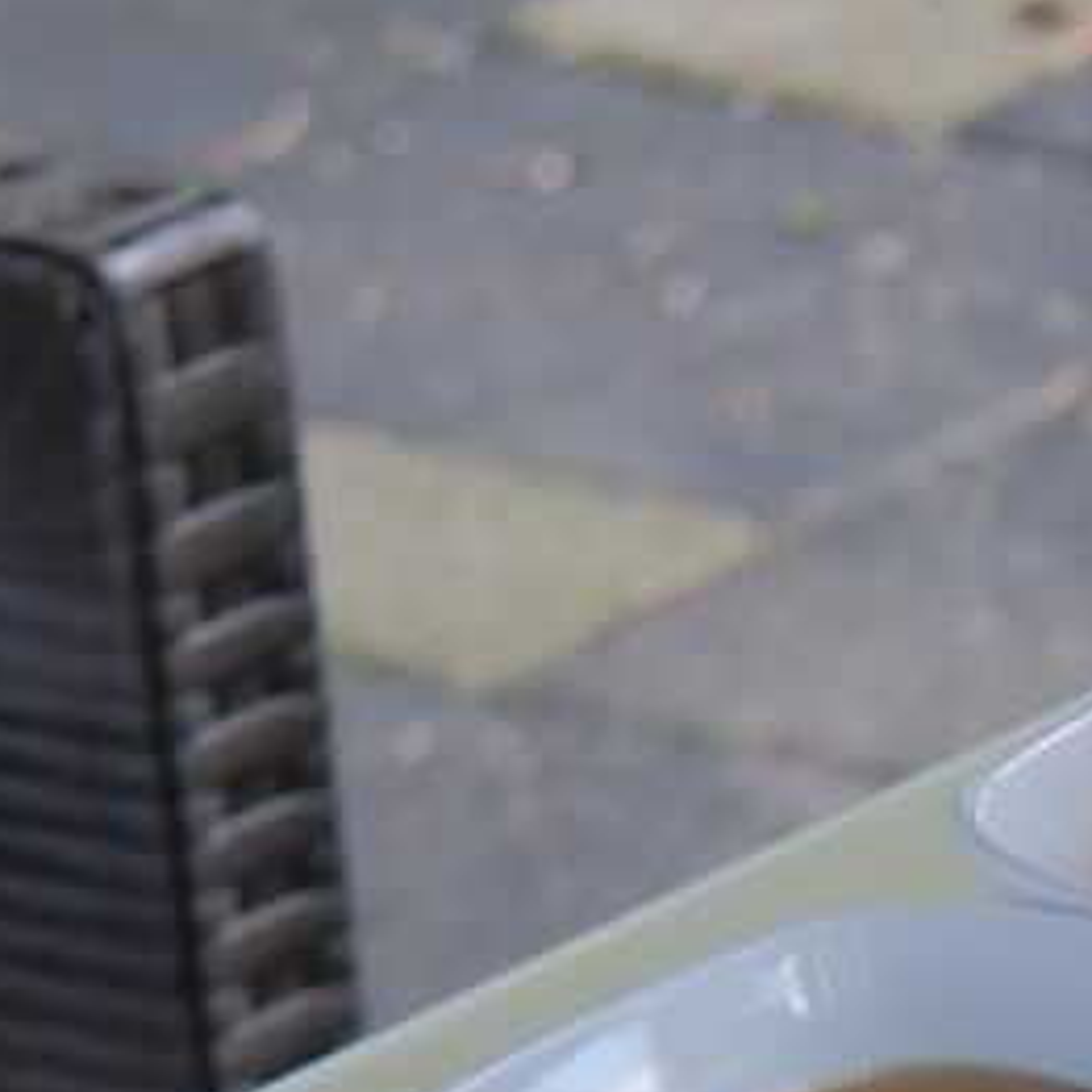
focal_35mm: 440
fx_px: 15704
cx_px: 3132
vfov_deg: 3.9
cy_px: 2121
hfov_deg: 3.9
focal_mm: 35
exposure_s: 1/100
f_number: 5
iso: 400
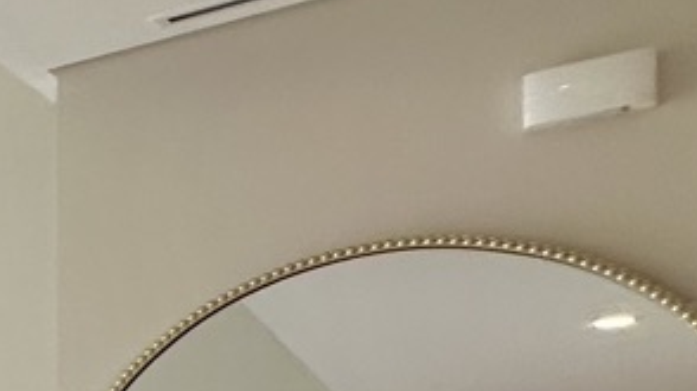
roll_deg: -0.2
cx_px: -1015
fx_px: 1533
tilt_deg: +1.7
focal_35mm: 83
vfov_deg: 13.2
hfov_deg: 14.7
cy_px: 682
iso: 40
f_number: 2.2
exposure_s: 1/123
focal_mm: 2.22
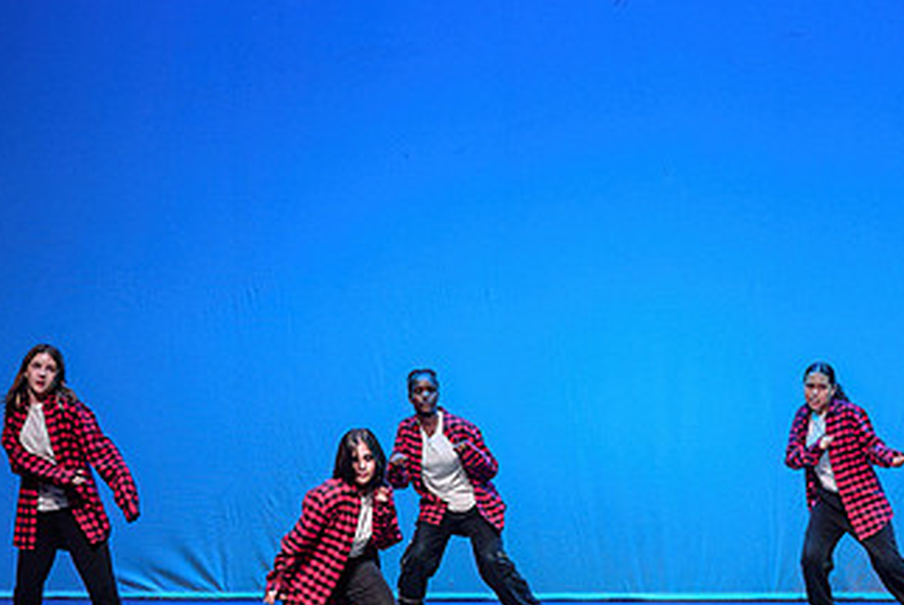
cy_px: 438
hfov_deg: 12.4
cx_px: 708
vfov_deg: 8.3
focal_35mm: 165
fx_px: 4147
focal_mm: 78
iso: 1250
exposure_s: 1/400
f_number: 2.8
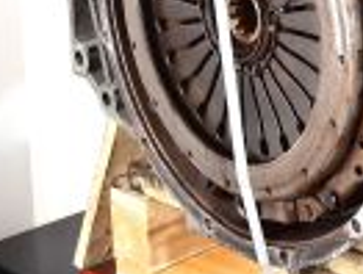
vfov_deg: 13.2
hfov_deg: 16.5
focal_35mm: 105
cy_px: -158
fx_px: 1104
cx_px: 590
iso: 100
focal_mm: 6.4
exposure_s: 1/50
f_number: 1.8
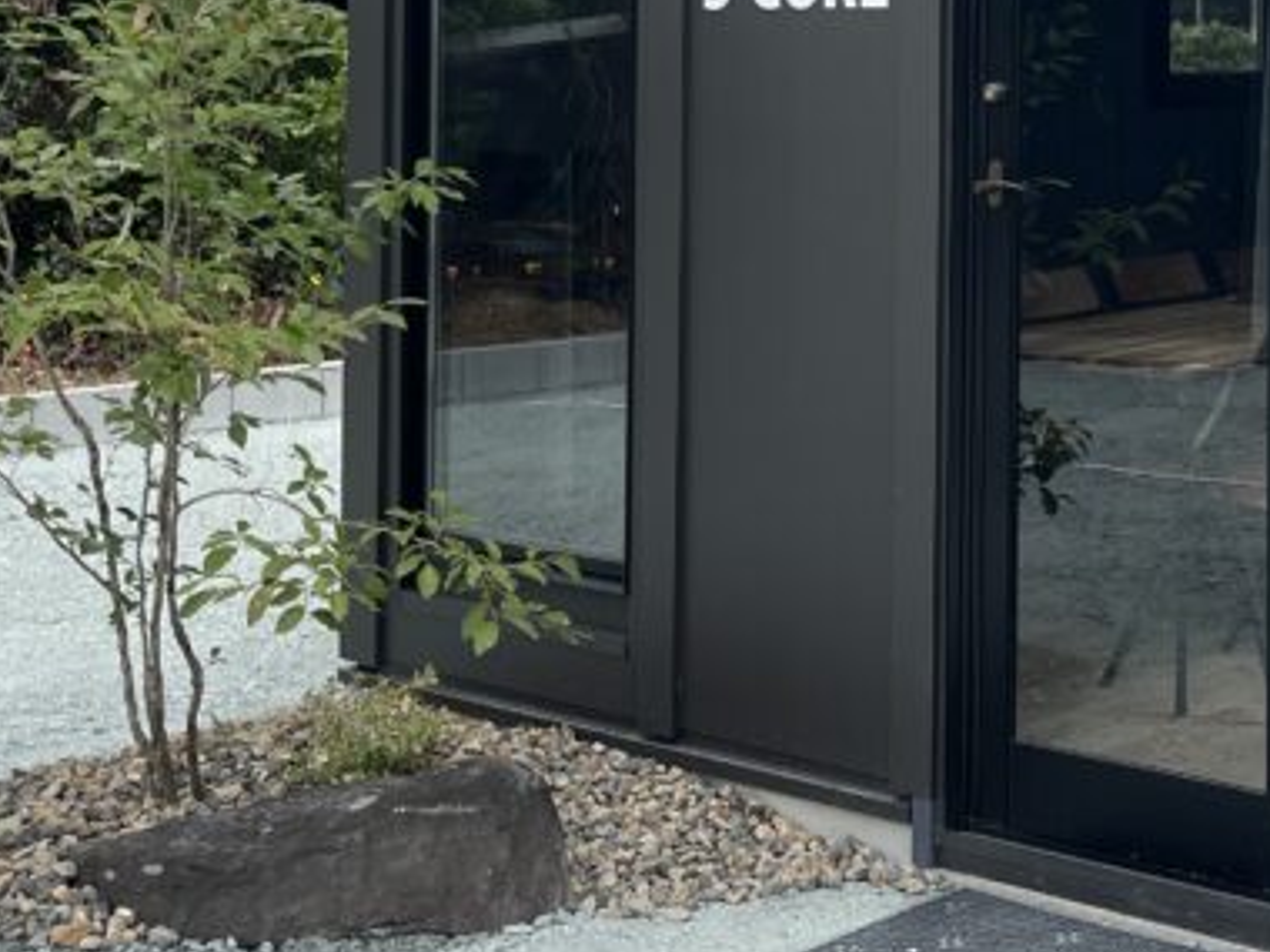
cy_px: 33
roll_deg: -0.4
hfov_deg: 27.1
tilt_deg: +0.4
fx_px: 2568
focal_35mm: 70
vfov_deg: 20.4
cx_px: 1049
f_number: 1.6
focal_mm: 5.1
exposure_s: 1/2632
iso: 50
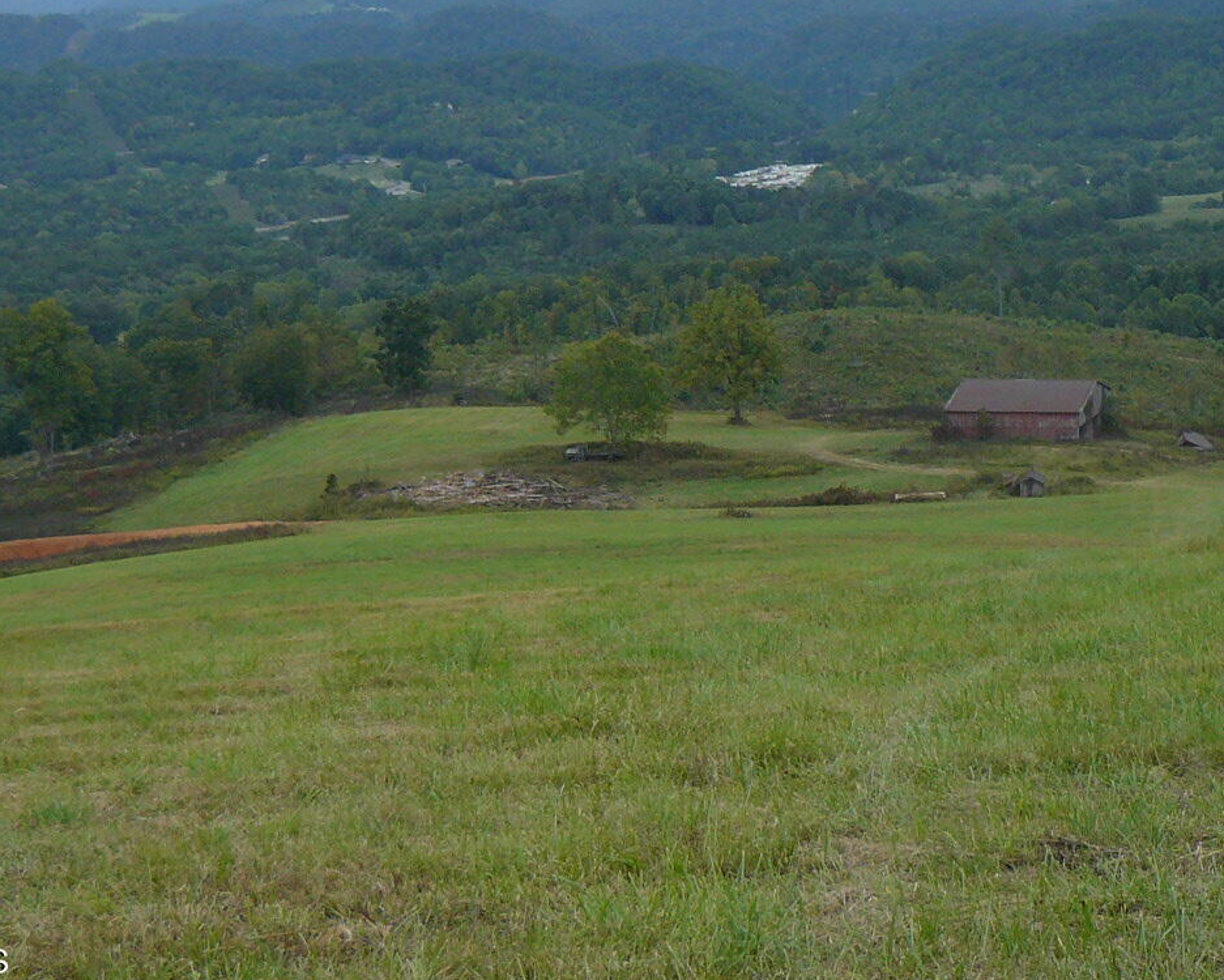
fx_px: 2754
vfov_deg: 20.1
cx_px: 584
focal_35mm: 76
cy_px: 389
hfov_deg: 25.1
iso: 100
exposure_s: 1/400
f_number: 2.8
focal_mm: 6.3
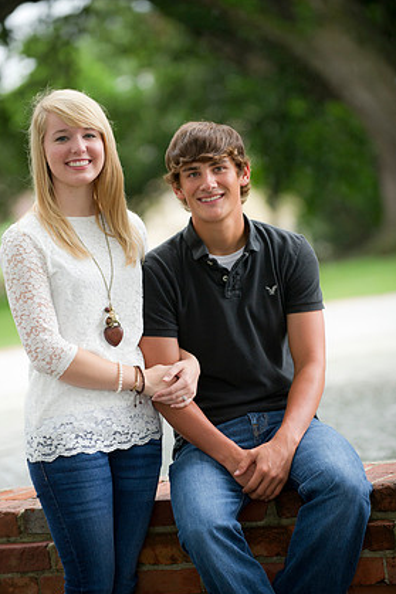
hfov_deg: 8.5
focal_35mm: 161
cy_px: 315
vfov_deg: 12.8
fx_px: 2658
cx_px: 187
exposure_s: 1/250
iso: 640
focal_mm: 150
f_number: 2.8
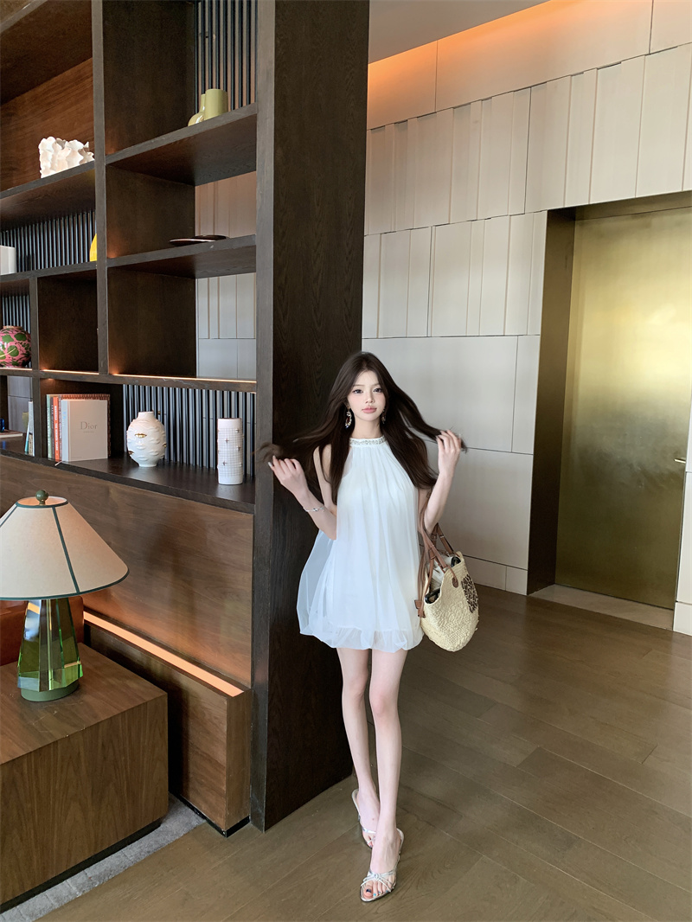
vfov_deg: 67.3
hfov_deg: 53.1
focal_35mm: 26
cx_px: 346
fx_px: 693
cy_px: 461
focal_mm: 4.25
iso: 100
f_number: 1.8
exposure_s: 1/63
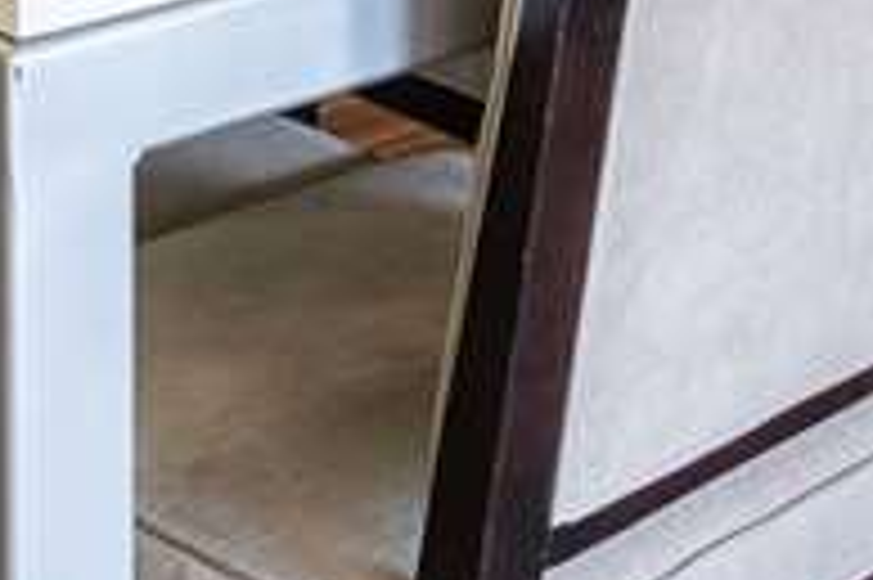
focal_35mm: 95
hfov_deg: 21.3
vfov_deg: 12.2
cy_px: -701
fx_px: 2302
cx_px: 659
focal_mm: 12
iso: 100
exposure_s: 1/8
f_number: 20
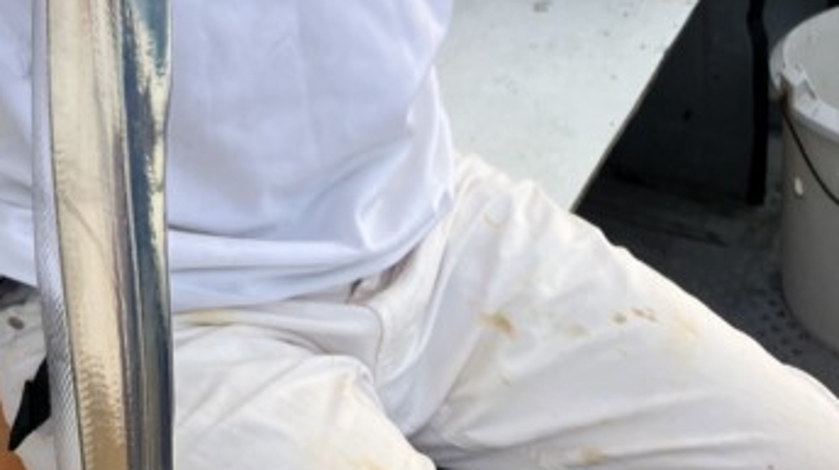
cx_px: 324
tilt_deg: -14.3
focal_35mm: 71
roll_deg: +5.3
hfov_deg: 29.7
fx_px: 1579
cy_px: -275
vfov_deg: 15.4
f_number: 1.8
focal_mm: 3.99
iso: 25
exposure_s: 1/174
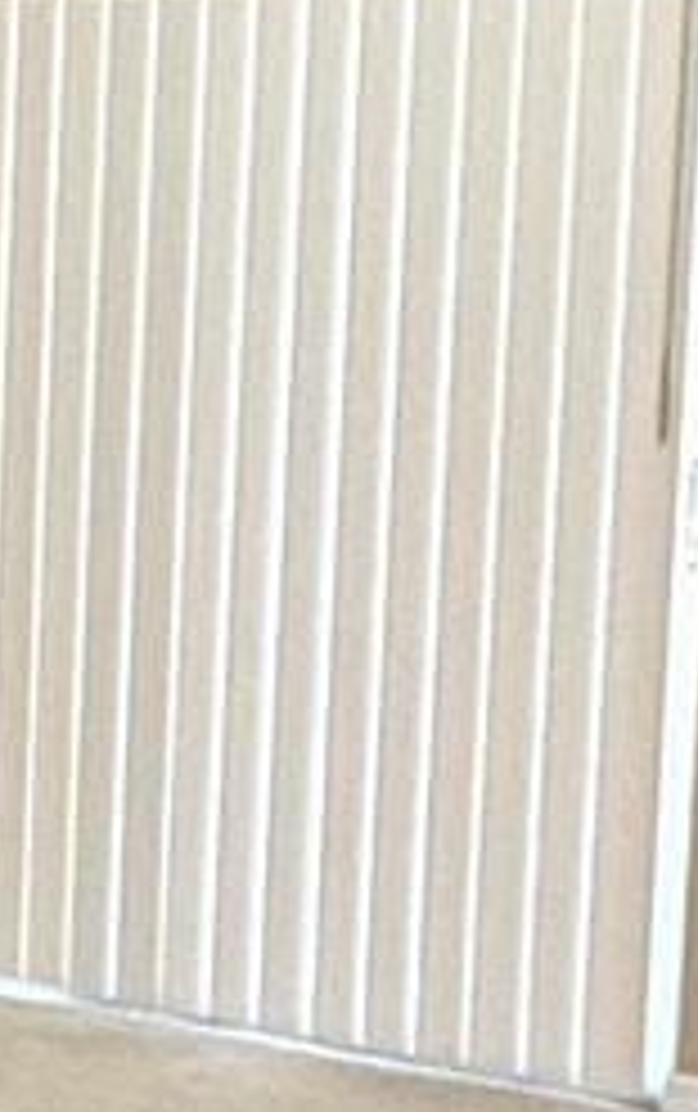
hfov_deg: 10.1
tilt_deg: -4.9
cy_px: 419
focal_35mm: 96
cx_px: -1387
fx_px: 2913
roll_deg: -0.5
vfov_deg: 21.6
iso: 250
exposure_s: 1/60
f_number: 2.2
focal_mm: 2.22
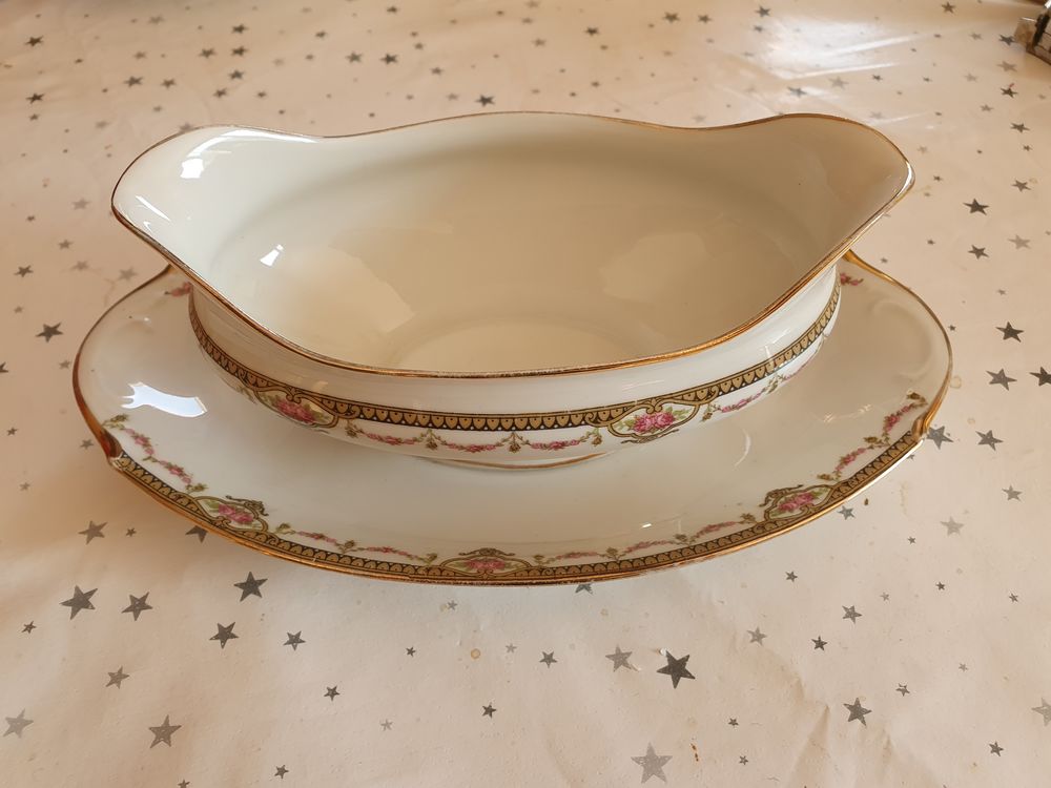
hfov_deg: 67.3
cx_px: 526
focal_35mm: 26
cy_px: 394
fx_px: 789
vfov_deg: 53.1
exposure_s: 1/100
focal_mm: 4.32
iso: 80
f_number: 2.4
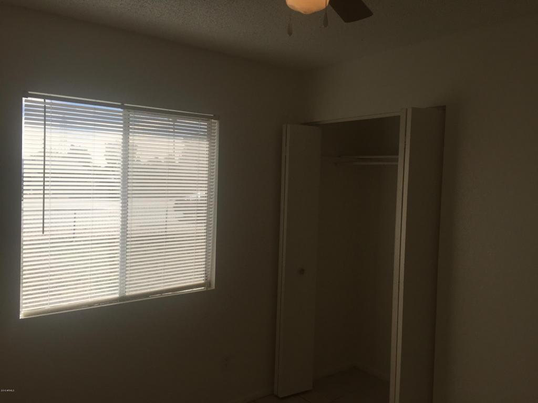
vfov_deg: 48.2
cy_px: 202
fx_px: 451
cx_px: 269
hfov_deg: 61.7
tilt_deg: -4.5
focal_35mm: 29
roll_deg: -1.3
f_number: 2.2
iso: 32
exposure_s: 1/1721
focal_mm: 4.15
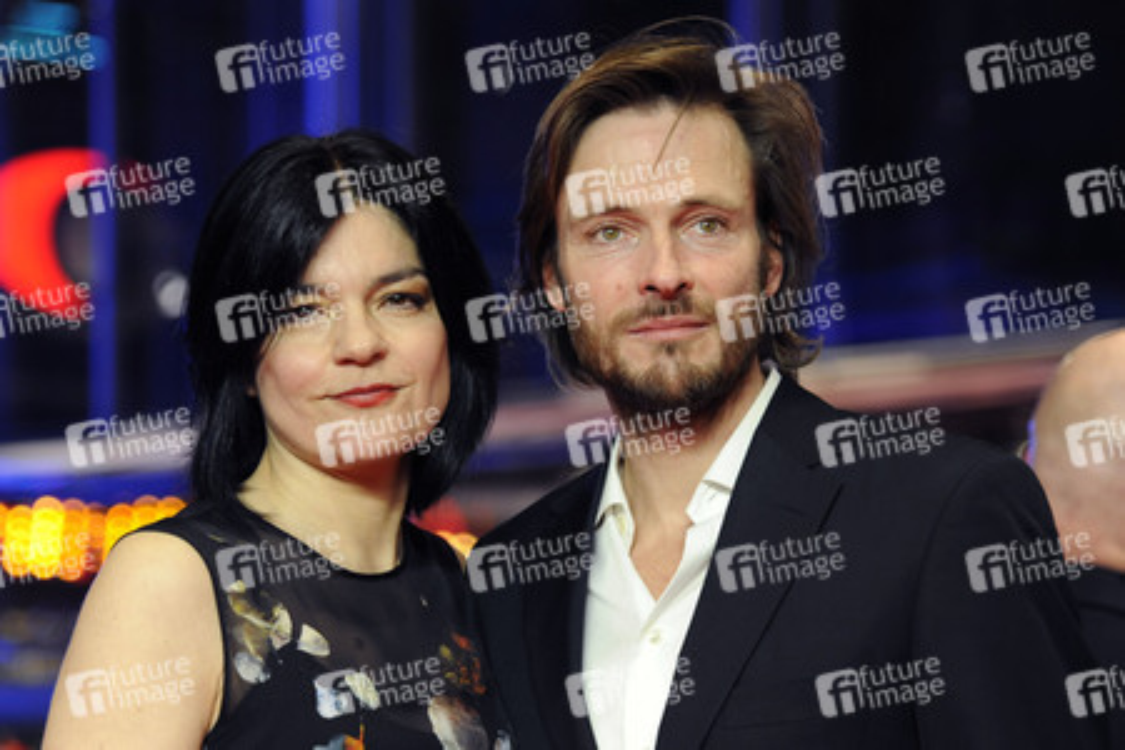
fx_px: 3750
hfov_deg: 17.1
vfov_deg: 11.4
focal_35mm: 120
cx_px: 562
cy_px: 375
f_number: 4
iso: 2000
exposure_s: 1/125
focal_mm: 120
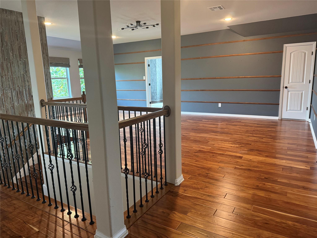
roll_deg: +1.6
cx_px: 158
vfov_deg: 56.8
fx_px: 220
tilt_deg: -9.5
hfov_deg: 71.6
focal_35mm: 24
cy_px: 119
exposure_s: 1/60
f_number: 1.78
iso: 400
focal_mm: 6.76
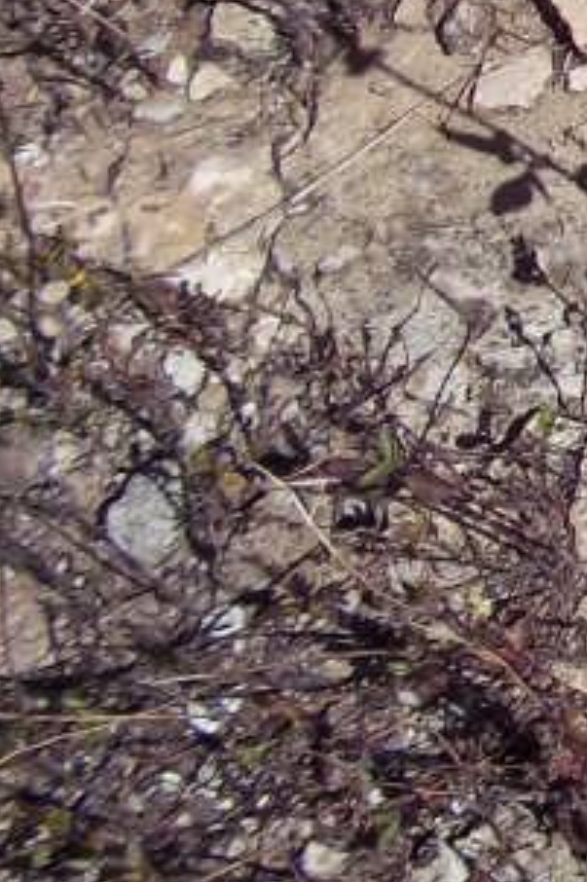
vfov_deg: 13.4
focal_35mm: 149
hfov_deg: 8.0
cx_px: 1743
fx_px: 3648
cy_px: -172
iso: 80
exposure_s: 1/250
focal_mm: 6.5
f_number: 8
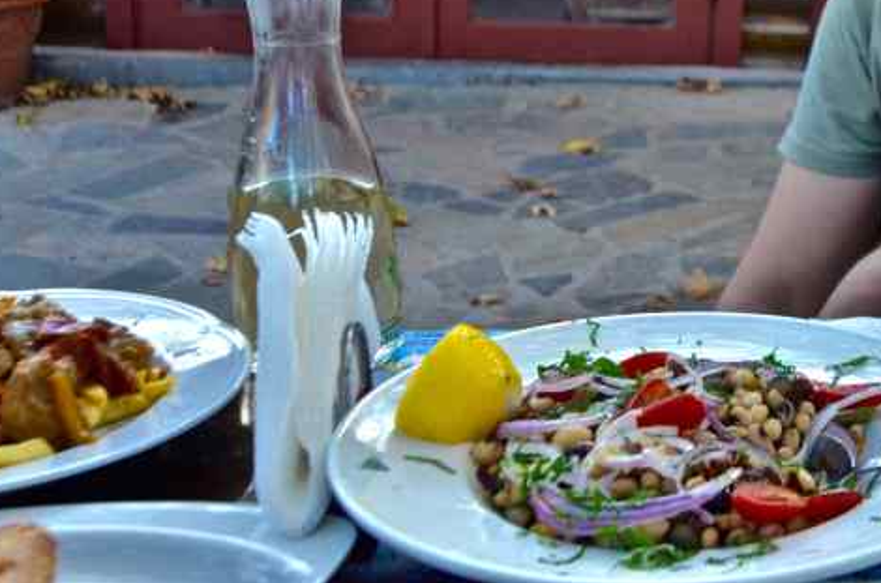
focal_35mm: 69
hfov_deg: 27.9
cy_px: 132
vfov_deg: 19.5
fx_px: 1685
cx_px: 842
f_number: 5
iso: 400
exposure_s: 1/100
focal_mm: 18
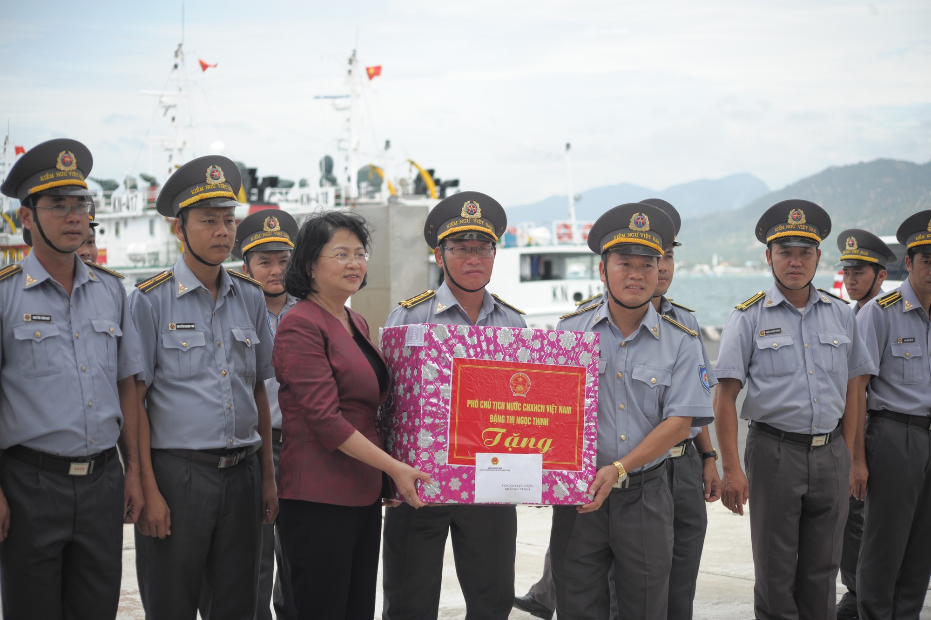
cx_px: 466
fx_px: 1809
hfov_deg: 28.9
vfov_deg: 19.4
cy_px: 310
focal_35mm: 70
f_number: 4
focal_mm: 70
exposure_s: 1/800
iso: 200
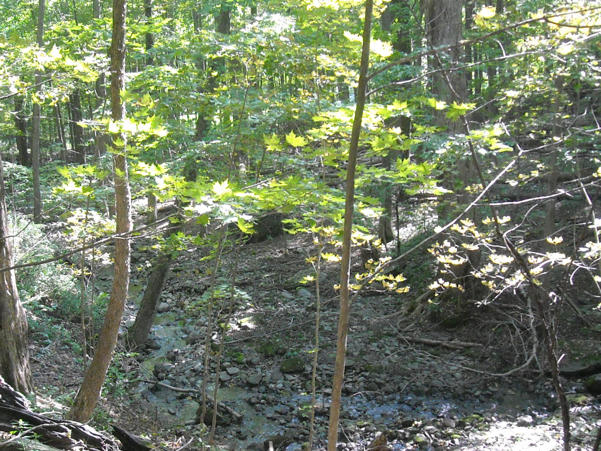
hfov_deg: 33.6
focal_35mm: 57
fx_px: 990
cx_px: 218
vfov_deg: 25.6
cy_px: 275
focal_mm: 5.7
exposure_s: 1/176
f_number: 2.8
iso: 496
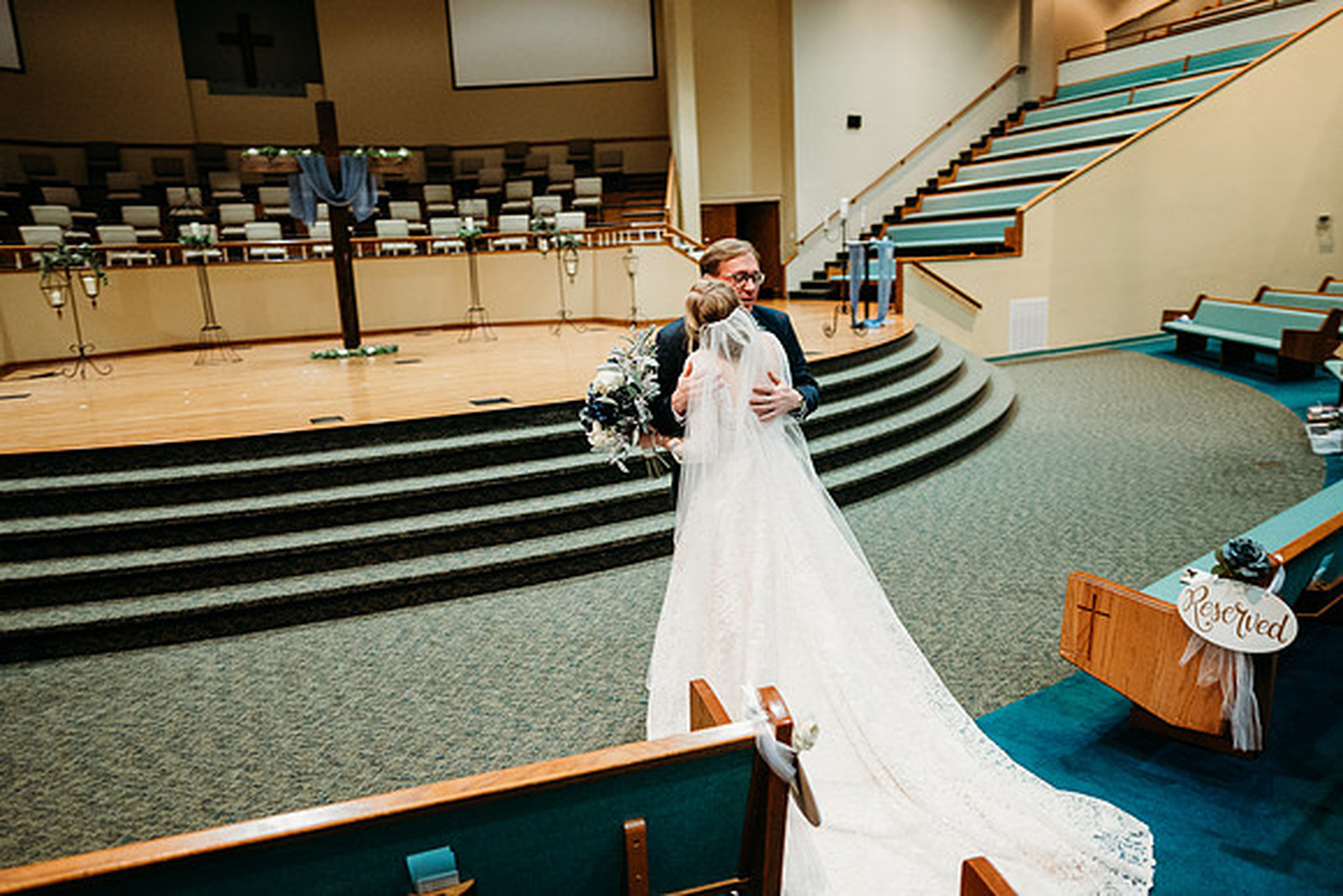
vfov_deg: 53.2
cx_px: 672
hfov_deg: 73.7
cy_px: 448
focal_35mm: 24
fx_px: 896
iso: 2000
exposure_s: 1/125
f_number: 1.8
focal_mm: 24
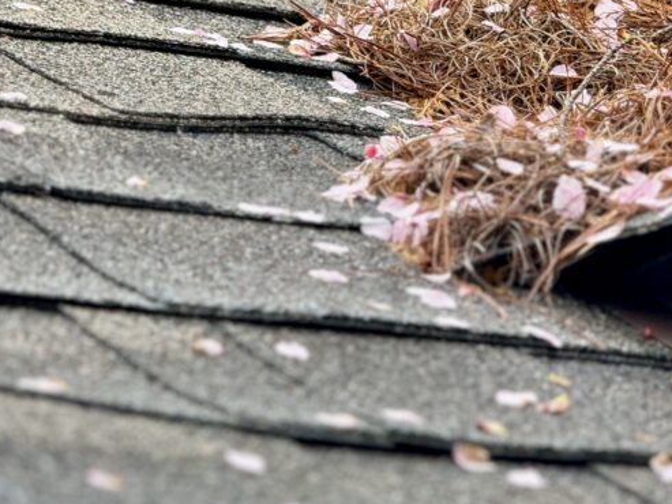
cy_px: 57
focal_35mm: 249
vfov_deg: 6.0
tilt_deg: +19.3
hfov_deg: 7.9
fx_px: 4835
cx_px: 623
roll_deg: +4.7
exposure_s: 1/299
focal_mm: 15.66
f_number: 2.8
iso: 50
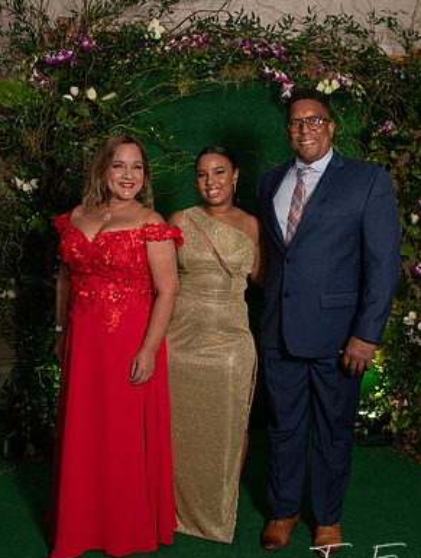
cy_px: 297
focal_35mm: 42
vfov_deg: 44.7
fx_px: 678
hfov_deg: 34.3
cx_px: 265
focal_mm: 24
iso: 800
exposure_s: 1/80
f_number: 4.5
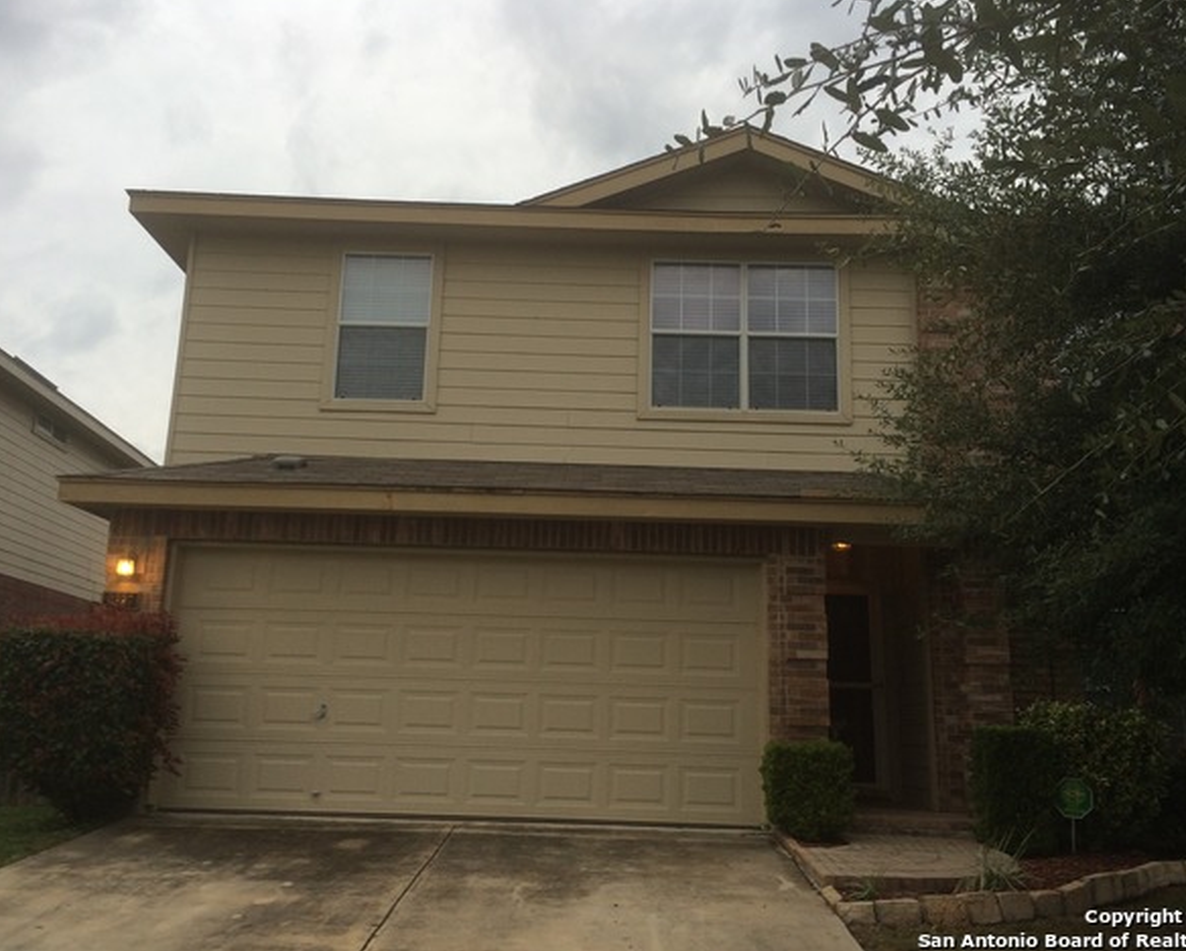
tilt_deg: +12.1
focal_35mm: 31
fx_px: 1089
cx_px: 593
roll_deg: -1.2
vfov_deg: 47.2
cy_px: 465
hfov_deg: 57.1
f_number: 2.2
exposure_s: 1/120
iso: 40
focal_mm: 4.15
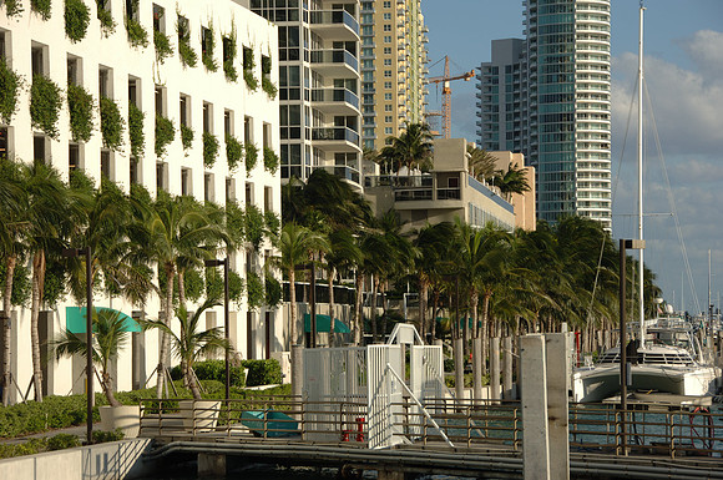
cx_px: 362
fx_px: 2407
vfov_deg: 11.4
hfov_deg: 17.1
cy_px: 240
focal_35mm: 120
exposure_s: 1/320
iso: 100
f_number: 8.5
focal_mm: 80
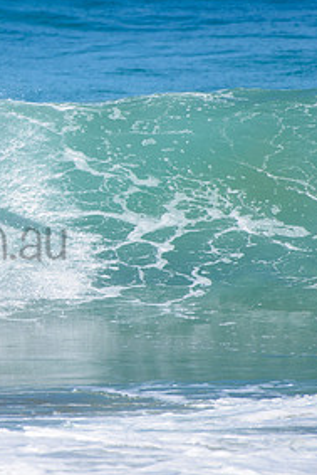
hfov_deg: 1.1
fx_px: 16568
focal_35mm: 1256
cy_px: 149
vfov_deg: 1.6
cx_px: -38
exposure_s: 1/2000
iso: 125
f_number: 5.6
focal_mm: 500
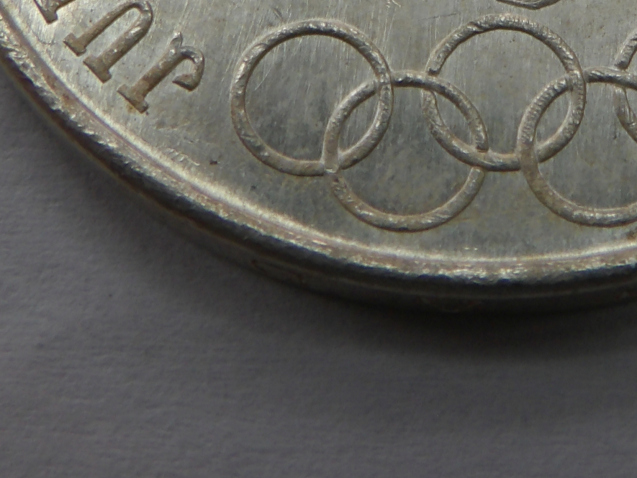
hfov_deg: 18.3
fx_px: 1950
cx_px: 534
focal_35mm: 106
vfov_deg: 13.3
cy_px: -198
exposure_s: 1/100
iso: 100
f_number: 4.5
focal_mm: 6.2
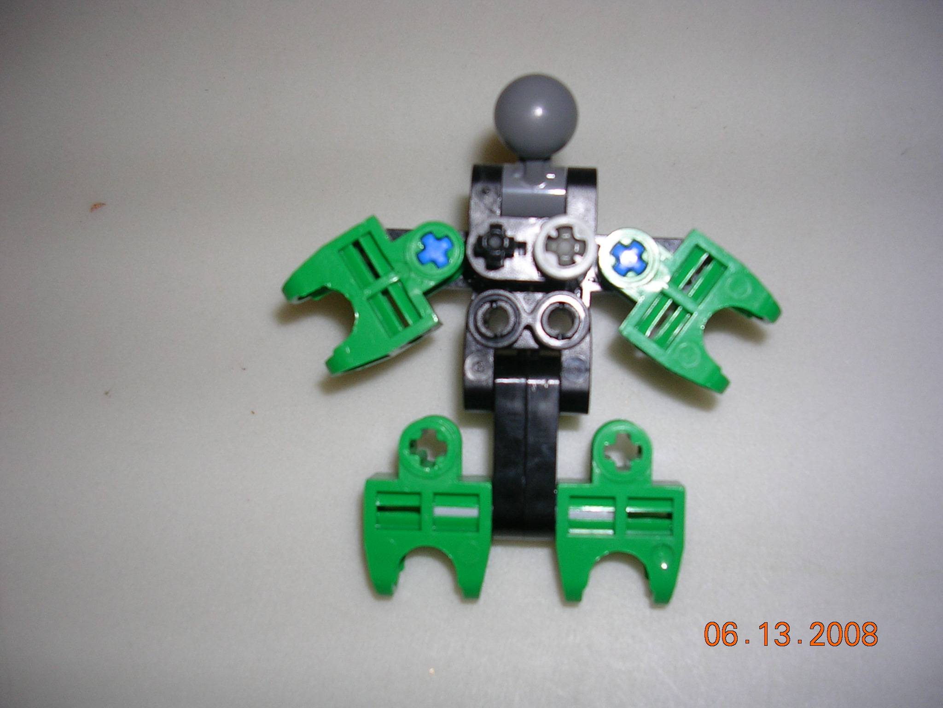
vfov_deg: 37.7
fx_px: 1035
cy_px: 354
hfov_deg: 49.0
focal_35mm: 38
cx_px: 472
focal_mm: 5.8
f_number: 2.8
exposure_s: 1/60.1
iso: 50
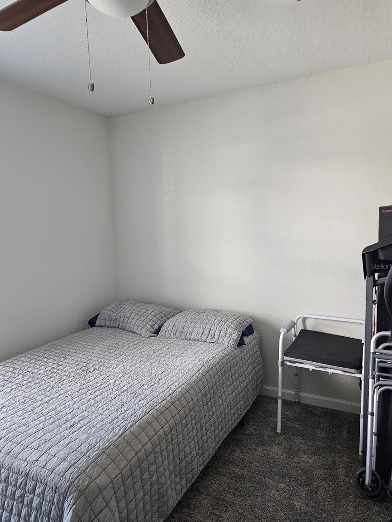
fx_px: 362
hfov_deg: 56.8
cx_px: 199
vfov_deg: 71.6
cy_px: 266
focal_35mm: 24
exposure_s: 1/120
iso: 640
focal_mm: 5.4
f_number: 1.8
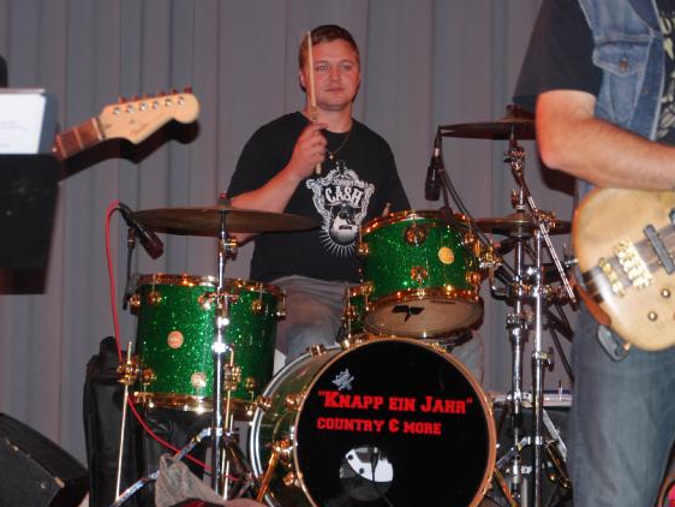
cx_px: 325
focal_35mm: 143
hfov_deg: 13.8
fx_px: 2790
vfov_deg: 10.4
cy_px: 249
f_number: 5.7
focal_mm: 67
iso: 1000
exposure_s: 1/50
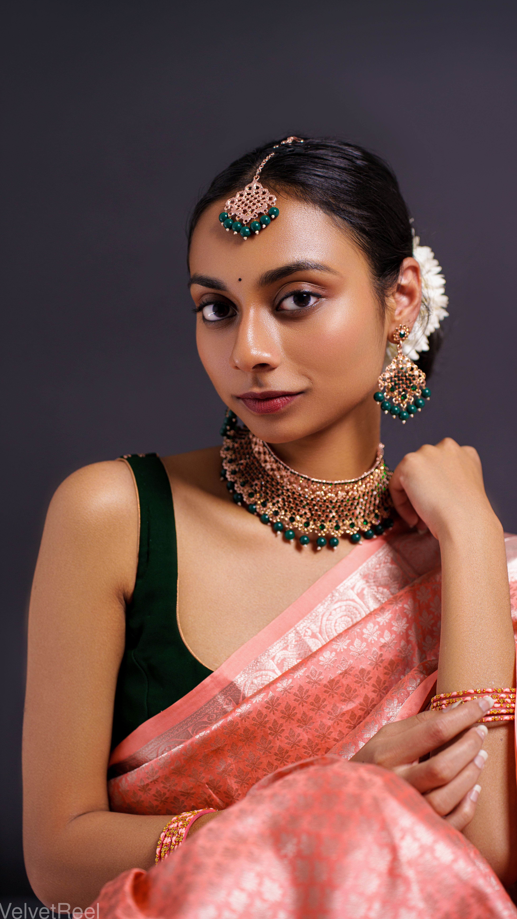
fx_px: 1755
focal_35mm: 72
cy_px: 457
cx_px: 305
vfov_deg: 29.4
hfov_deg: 16.8
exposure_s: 1/200
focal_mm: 68
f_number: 4
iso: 200
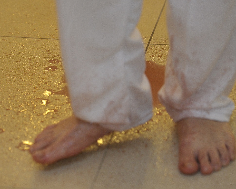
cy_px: 118
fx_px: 1613
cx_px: 75
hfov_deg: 8.4
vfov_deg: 6.7
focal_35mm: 231
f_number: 2.8
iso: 3200
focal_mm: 140
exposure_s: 1/200
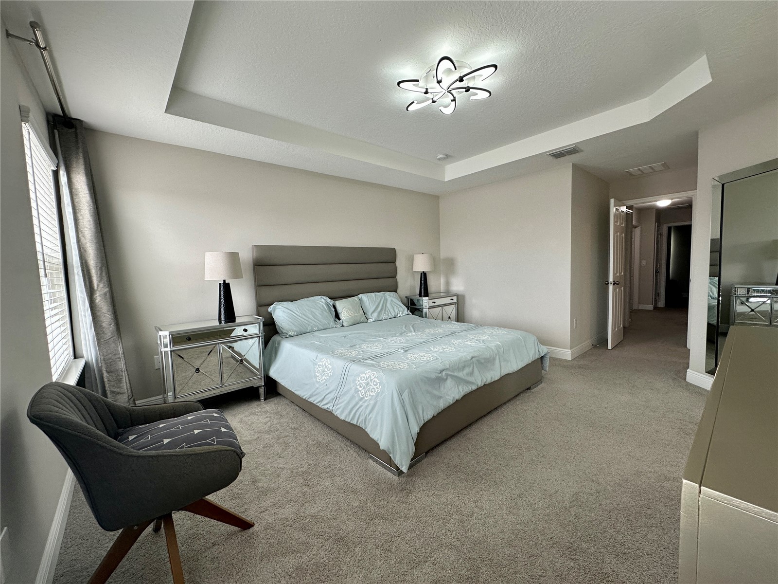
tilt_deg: -3.8
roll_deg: +1.7
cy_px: 292
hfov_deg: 102.1
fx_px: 315
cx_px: 389
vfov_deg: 85.7
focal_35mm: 14
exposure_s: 1/120
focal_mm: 2.22
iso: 125
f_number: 2.2
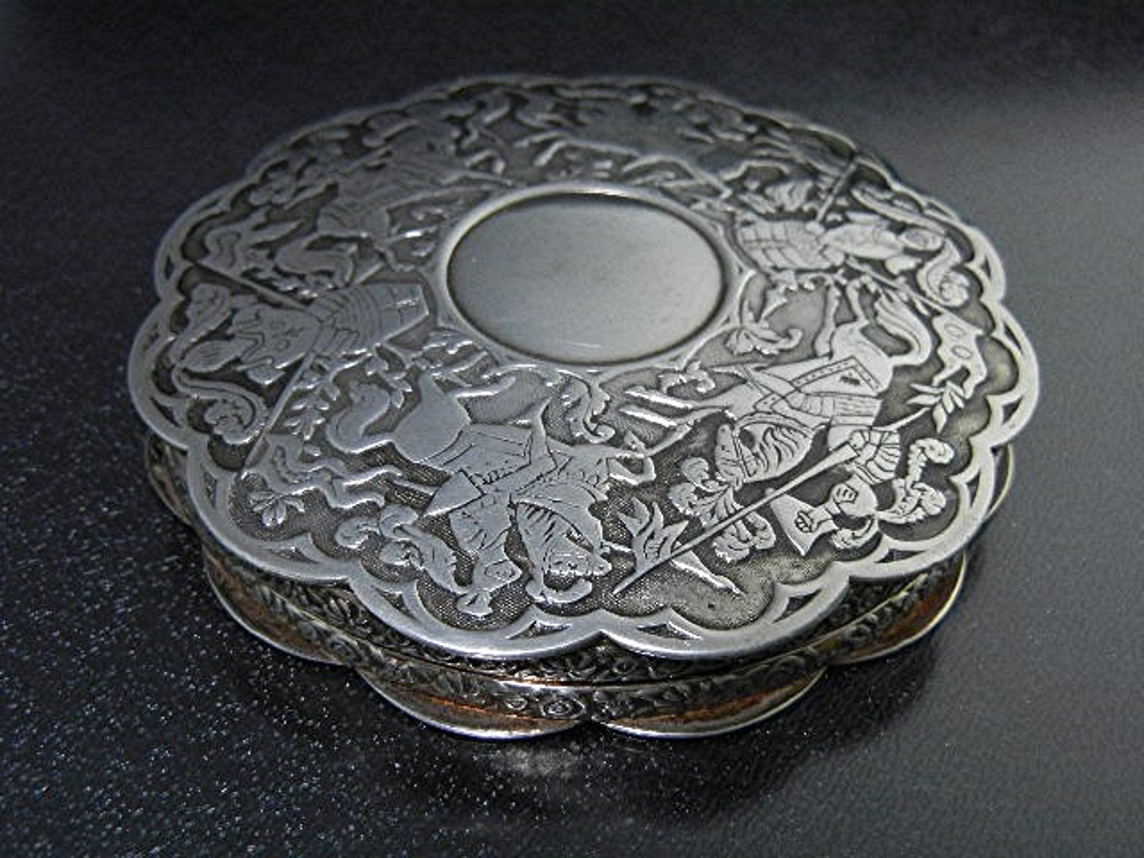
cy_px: 429
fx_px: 1487
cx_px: 572
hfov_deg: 42.1
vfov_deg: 32.2
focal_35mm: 45
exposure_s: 1/30
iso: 755
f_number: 7.6
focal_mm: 8.1
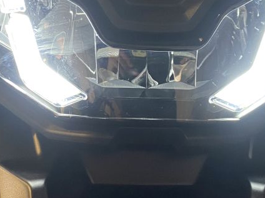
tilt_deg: -16.0
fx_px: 498
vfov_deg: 22.2
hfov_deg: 29.7
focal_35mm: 65
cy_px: 28
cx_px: 165
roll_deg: +14.5
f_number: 1.8
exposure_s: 1/50
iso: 320
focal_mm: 4.25
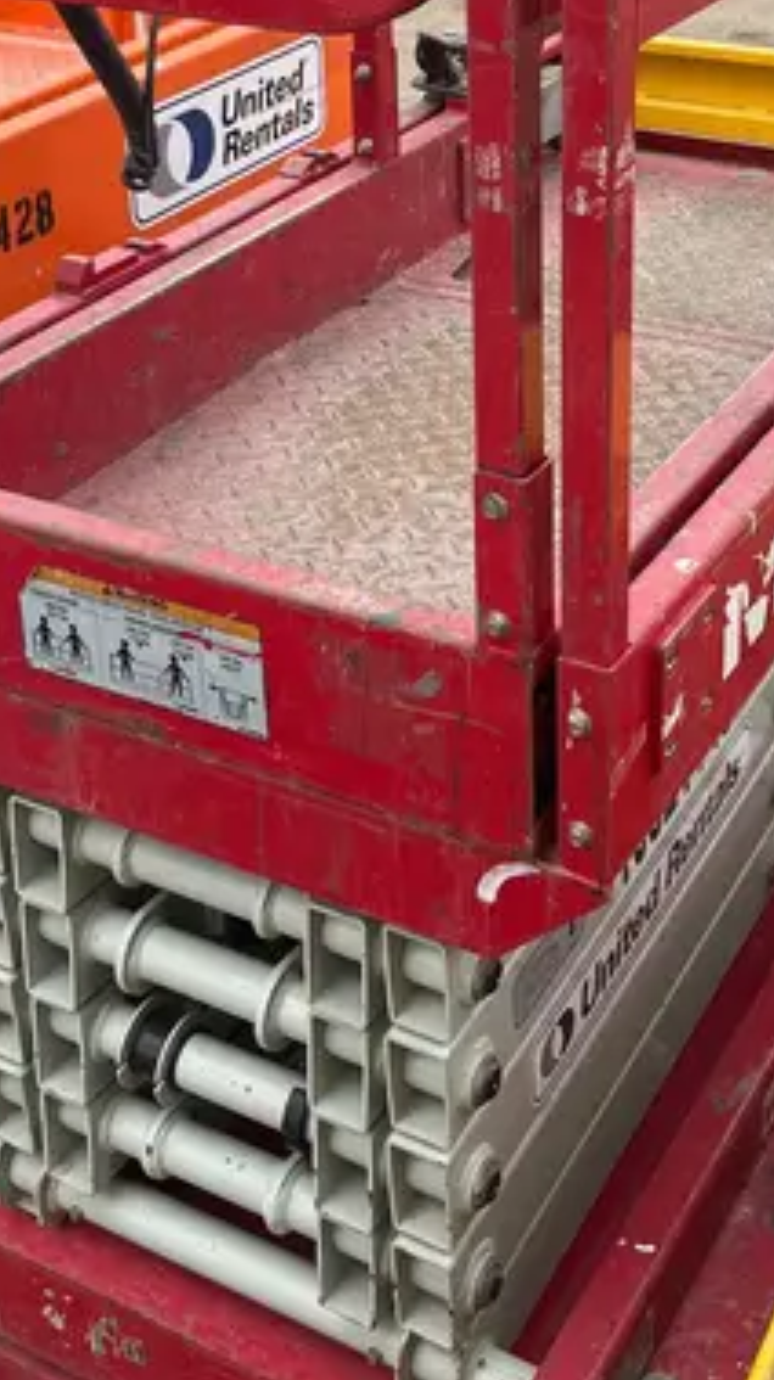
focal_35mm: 55
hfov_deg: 21.8
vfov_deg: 36.7
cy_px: 298
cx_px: 456
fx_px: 2011
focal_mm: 5.1
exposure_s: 1/419
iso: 50
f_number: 1.6
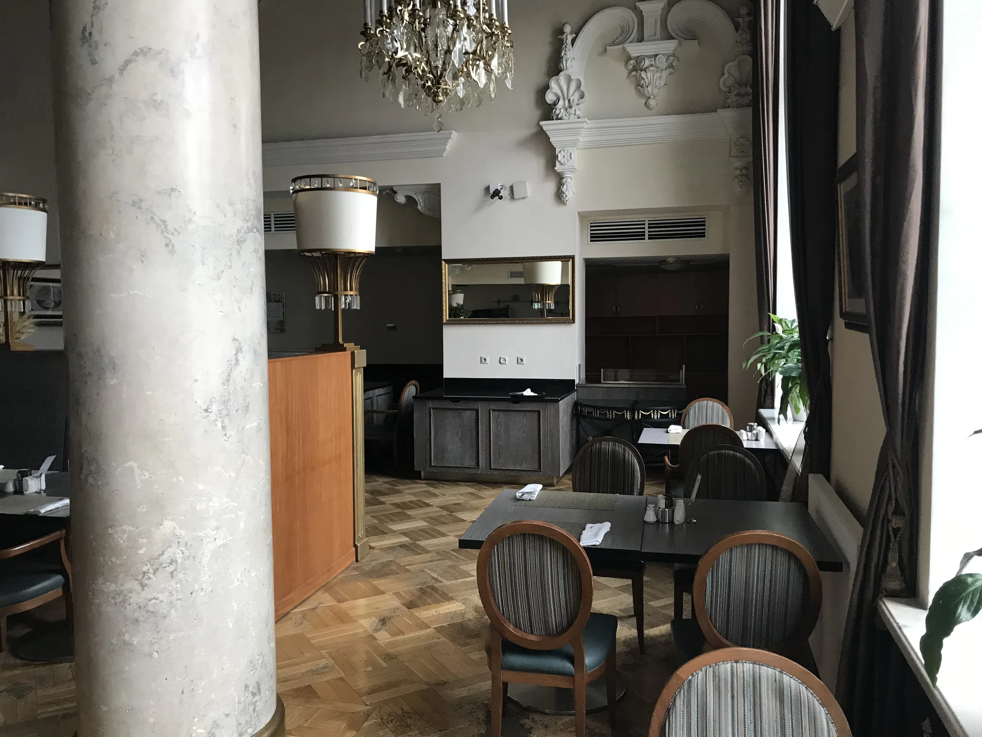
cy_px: 368
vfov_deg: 49.7
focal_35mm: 28
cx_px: 491
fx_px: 794
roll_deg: +0.5
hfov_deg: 63.4
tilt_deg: -3.5
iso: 32
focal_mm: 3.99
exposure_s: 1/25
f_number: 1.8
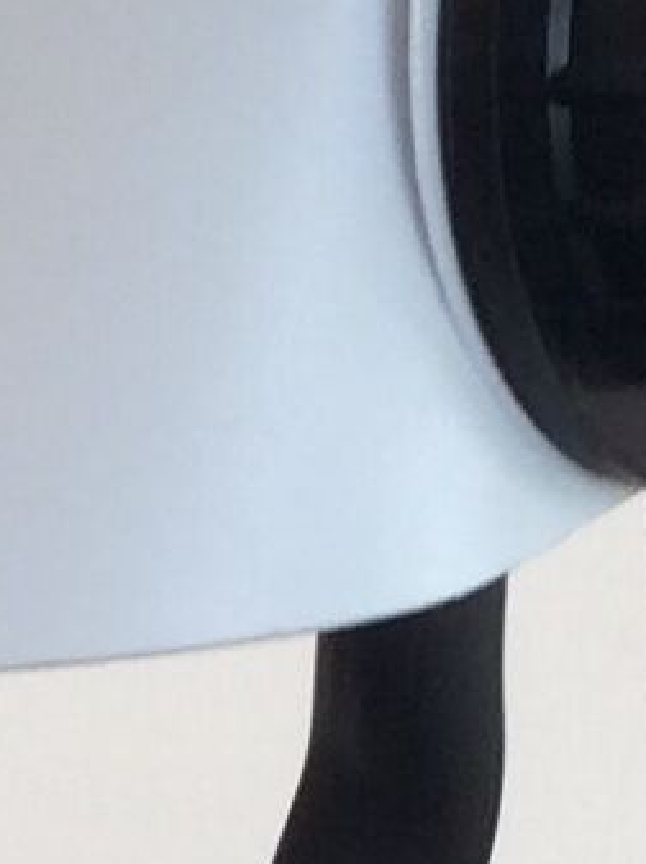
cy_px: 1287
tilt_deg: -17.5
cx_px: -74
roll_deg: +1.2
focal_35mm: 246
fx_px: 6133
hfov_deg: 6.0
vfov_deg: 7.9
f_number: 2.4
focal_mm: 3.3
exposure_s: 1/33
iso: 32
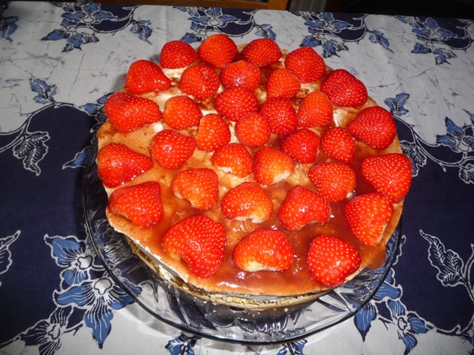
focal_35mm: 28
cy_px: 178
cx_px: 237
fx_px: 383
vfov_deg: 49.7
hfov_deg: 63.4
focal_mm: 4.7
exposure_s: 1/30
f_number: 3.3
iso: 100
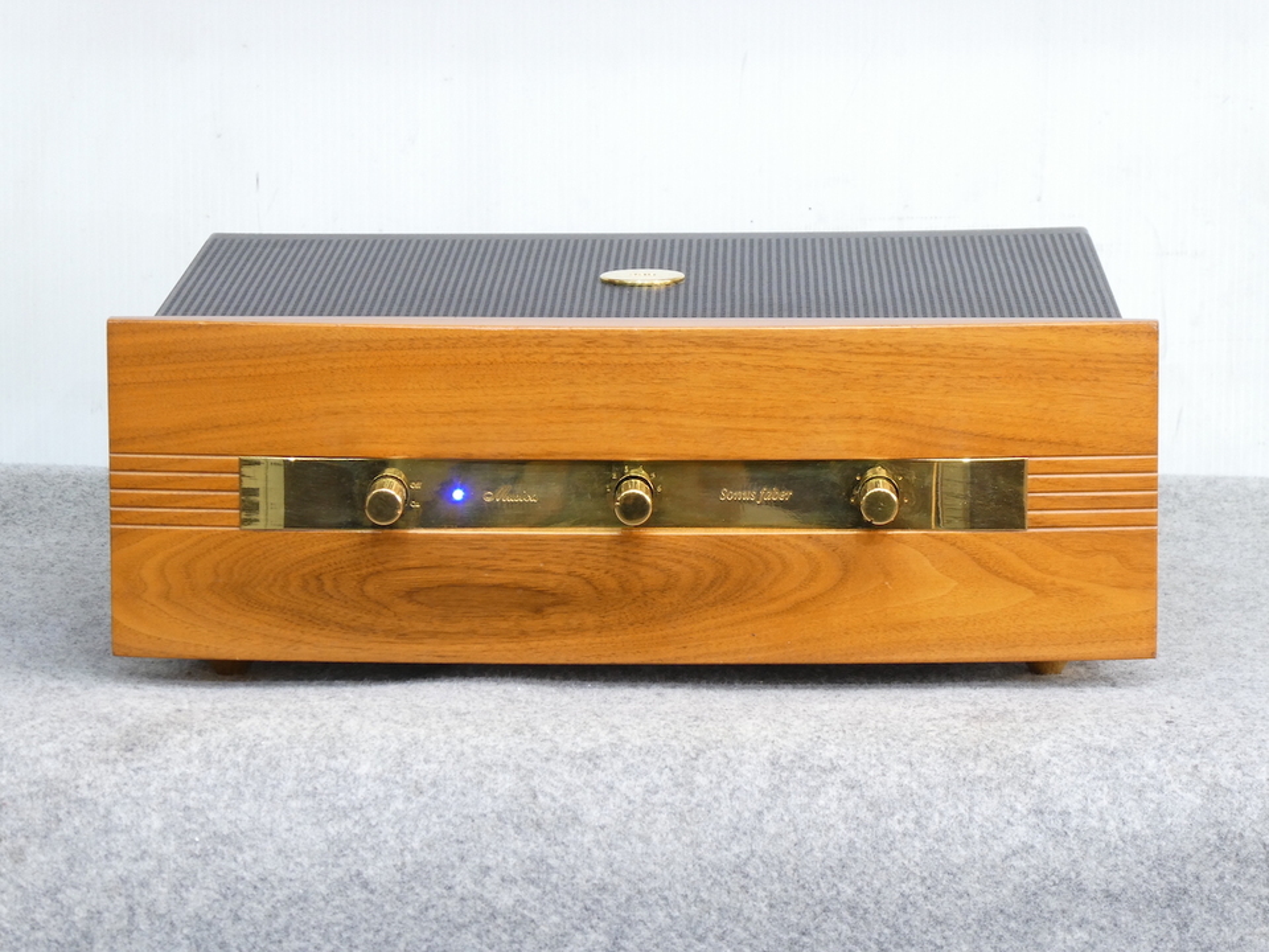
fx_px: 5536
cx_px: 634
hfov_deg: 13.1
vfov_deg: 9.8
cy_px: 476
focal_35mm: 151
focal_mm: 27.1
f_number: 5.4
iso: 200
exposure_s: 1/8
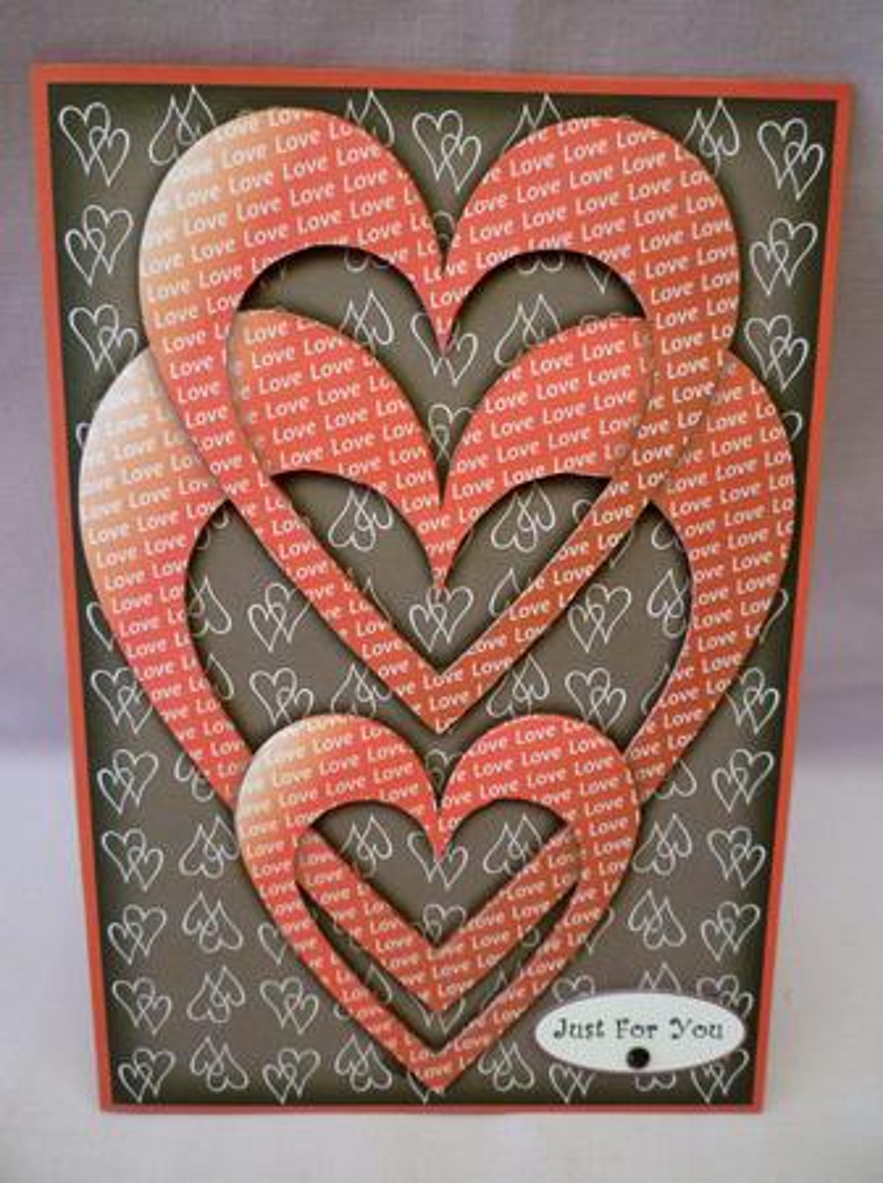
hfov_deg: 48.1
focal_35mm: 29
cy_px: 592
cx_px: 442
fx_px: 989
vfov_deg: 61.7
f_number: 3.3
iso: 250
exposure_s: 1/30
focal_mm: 5.2
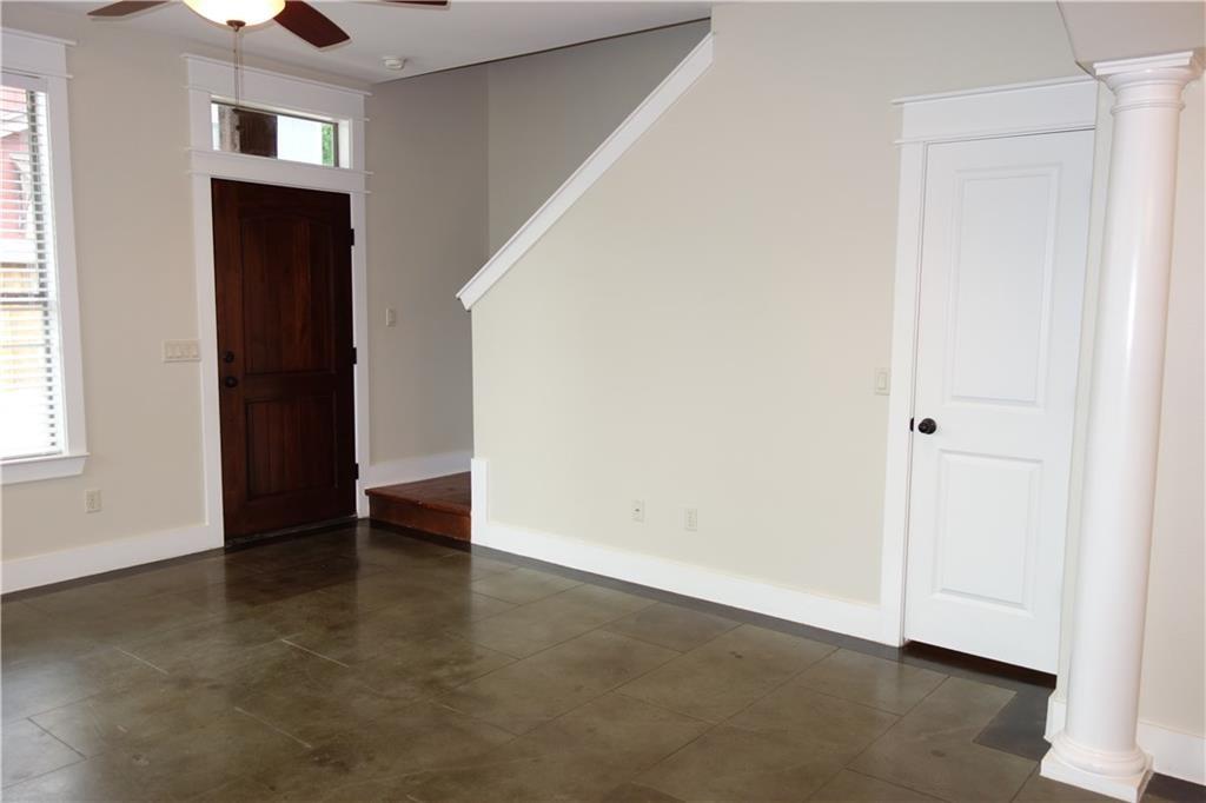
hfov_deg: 65.5
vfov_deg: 46.4
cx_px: 603
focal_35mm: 28
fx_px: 938
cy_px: 402
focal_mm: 10.4
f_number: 1.8
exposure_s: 1/60
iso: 125
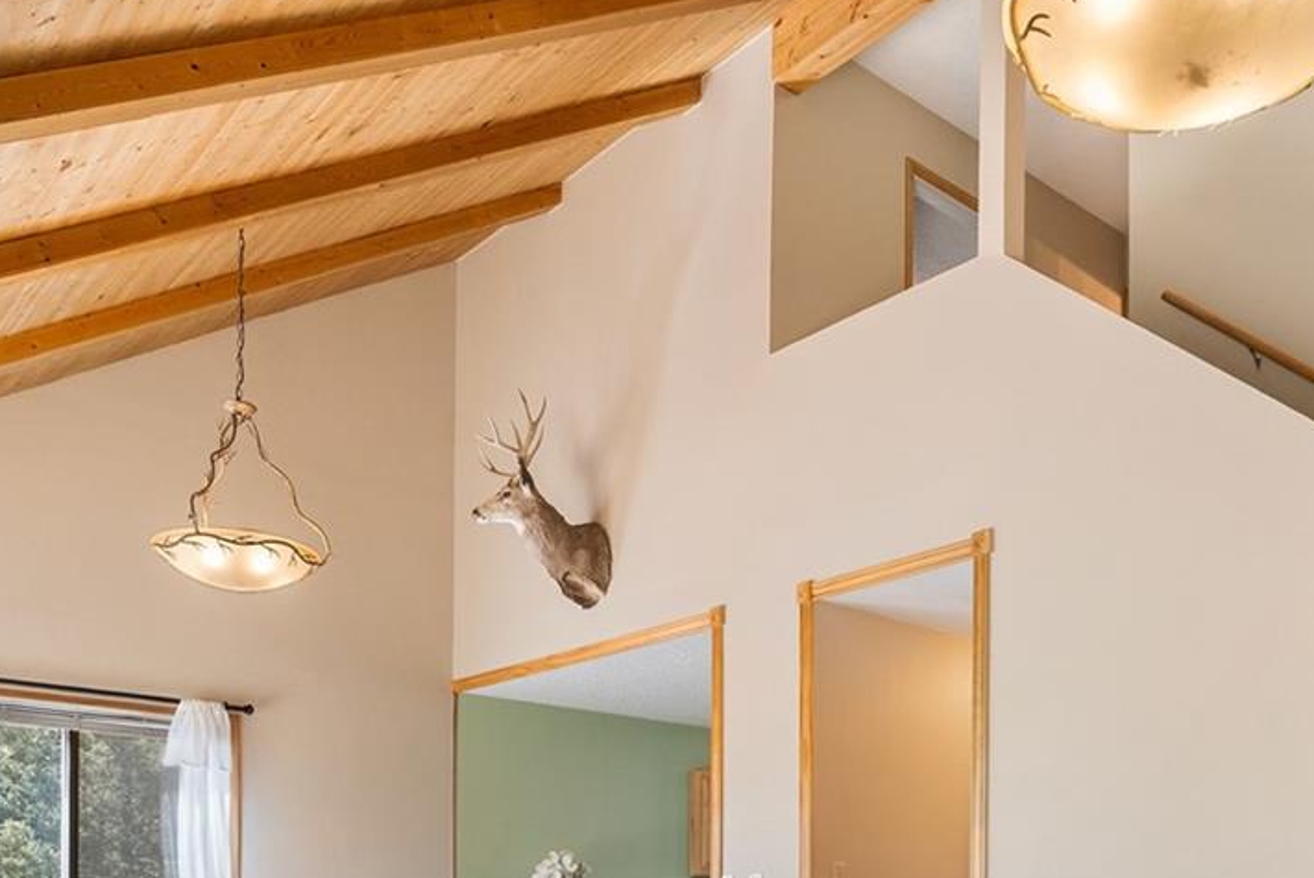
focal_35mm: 36
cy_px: 932
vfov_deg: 33.0
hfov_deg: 52.7
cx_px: 791
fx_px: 1315
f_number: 8
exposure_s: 1/125
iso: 200
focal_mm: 16
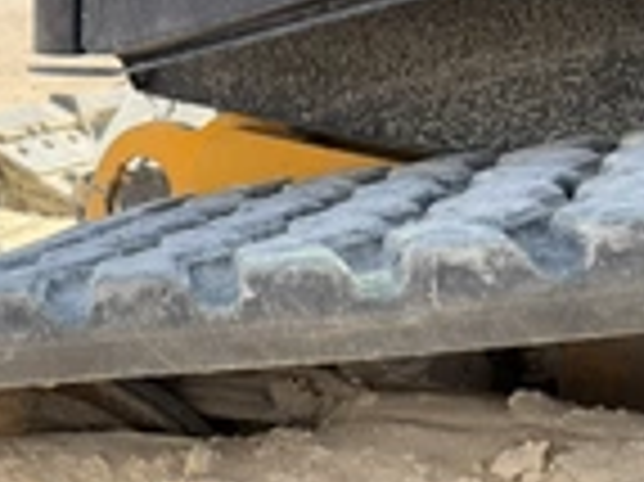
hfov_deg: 29.0
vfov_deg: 20.8
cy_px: 536
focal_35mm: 67
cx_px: 347
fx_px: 1245
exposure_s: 1/1139
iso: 100
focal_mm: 6.76
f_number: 1.78
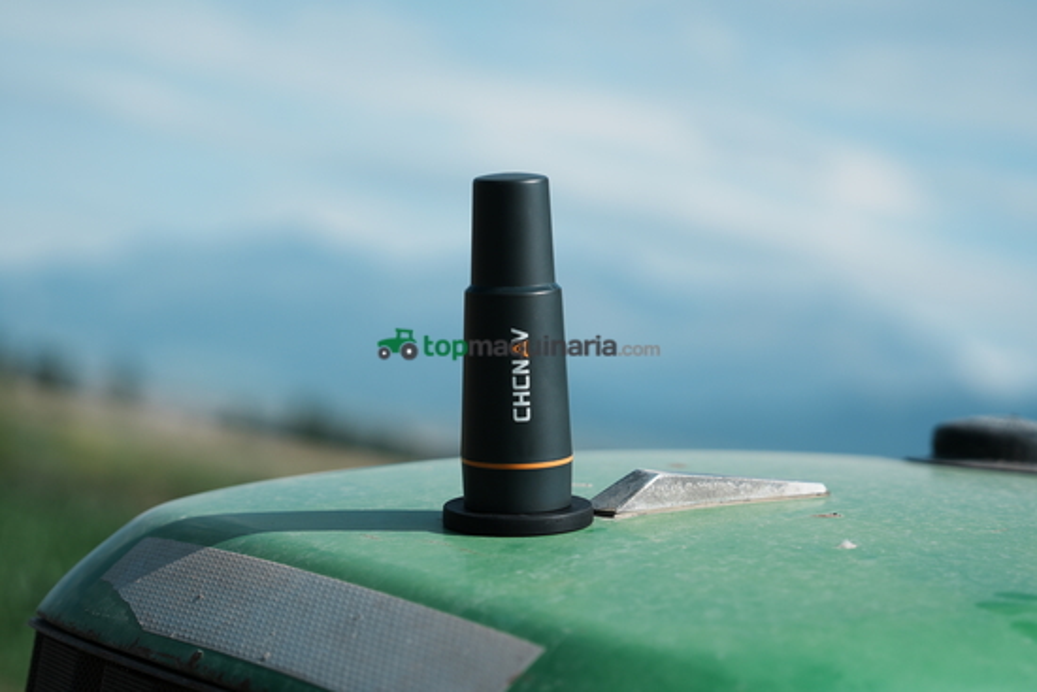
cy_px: 346
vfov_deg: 13.0
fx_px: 3025
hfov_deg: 19.5
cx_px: 518
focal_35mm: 105
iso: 100
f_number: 2.8
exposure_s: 1/3200
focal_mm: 70
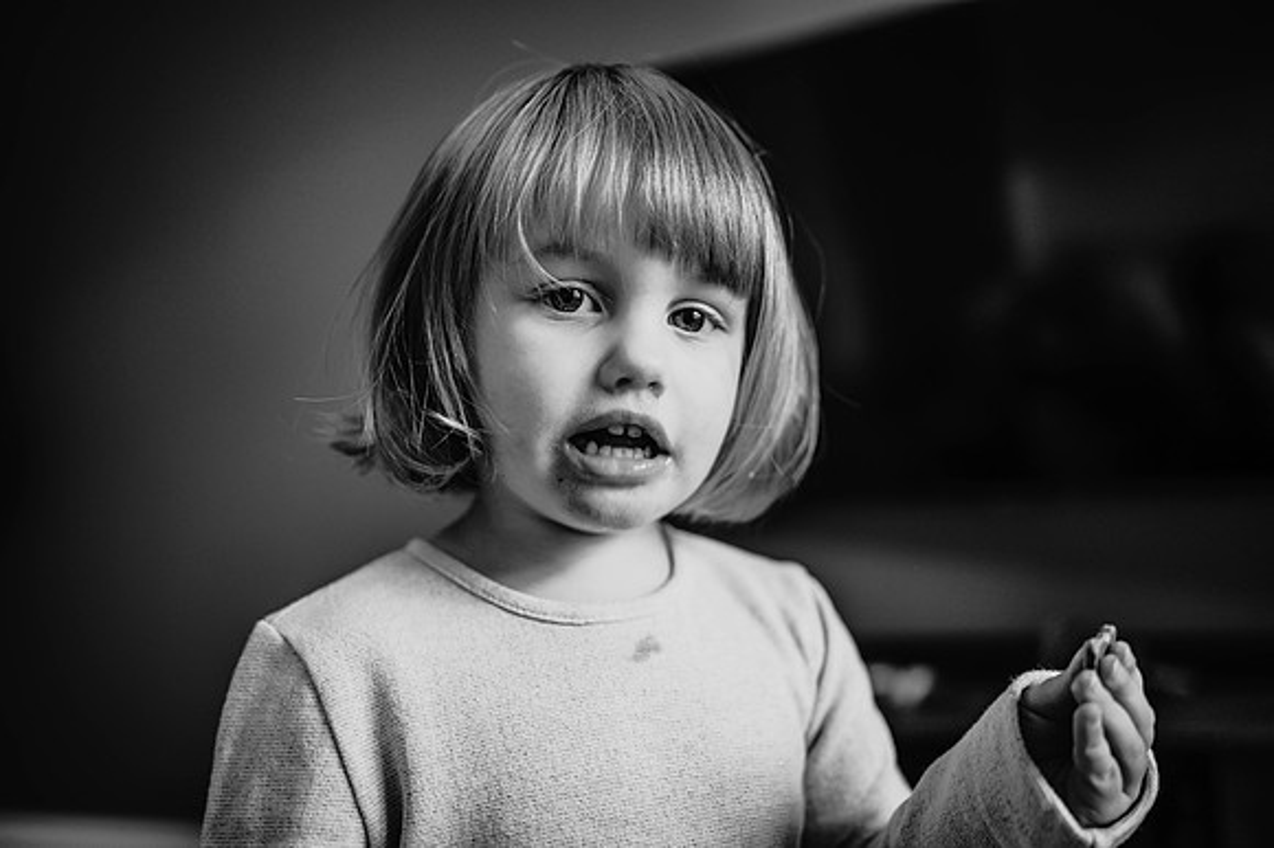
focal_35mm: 35
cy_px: 424
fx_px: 1238
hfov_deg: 54.5
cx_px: 637
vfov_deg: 37.8
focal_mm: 35
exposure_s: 1/160
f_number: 2
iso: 180
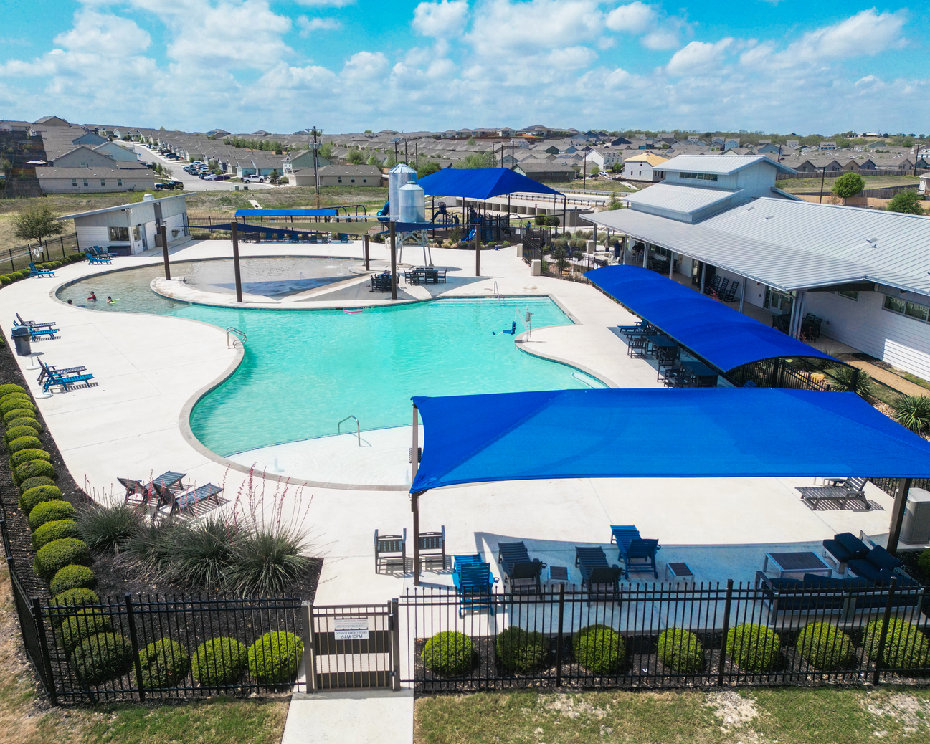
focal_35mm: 26
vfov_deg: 54.9
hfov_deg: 66.0
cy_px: 366
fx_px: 716
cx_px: 468
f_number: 1.7
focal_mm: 6.72
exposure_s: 1/5000
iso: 160
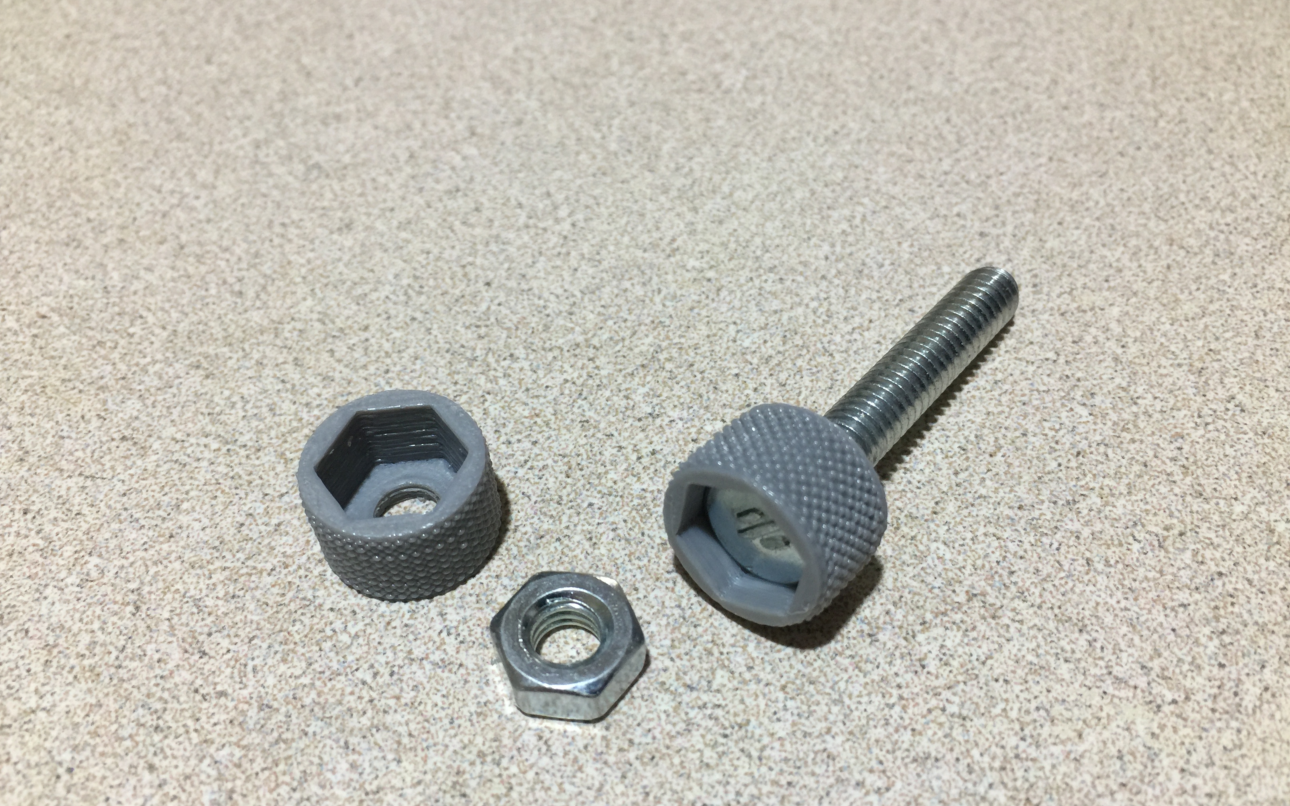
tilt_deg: -51.3
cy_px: 478
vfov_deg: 40.4
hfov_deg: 61.2
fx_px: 1090
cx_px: 645
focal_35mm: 31
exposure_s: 1/17
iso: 40
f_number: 2.2
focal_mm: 4.15
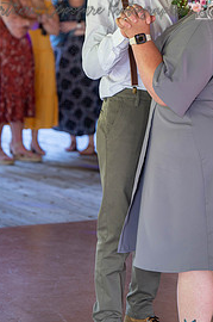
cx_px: 142
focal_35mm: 125
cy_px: 55
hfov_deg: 10.9
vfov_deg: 16.3
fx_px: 1114
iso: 500
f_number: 2.8
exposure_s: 1/125
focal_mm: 75
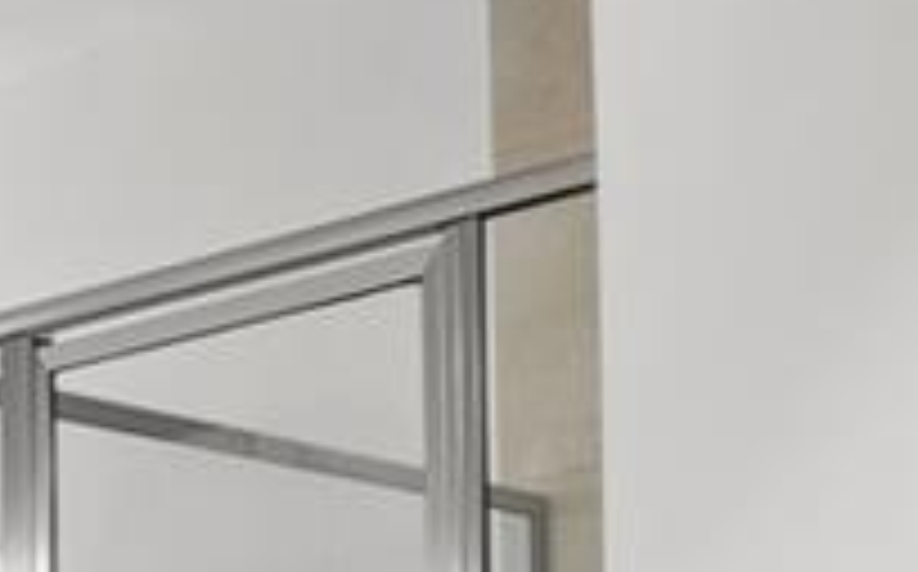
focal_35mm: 128
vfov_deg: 9.5
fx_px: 3199
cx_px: 927
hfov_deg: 16.0
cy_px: 1144
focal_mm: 16
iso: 400
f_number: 8
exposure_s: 1/8
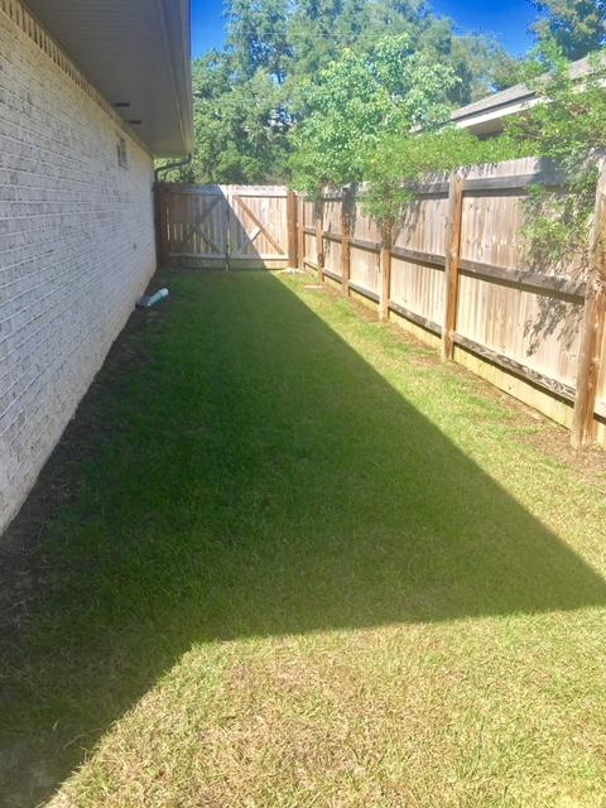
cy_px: 404
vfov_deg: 61.7
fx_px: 677
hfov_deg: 48.2
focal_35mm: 29
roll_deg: +0.0
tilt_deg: -13.7
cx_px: 303
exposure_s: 1/657
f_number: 2.2
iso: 25
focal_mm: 4.15
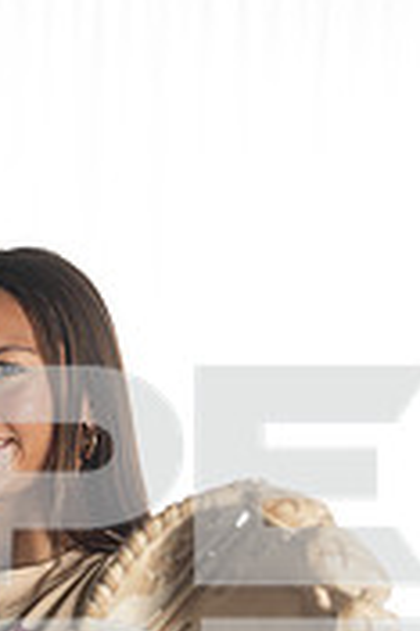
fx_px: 2472
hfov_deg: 9.6
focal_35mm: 141
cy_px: 731
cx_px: -90
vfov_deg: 14.2
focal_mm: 55
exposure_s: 1/200
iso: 500
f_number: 5
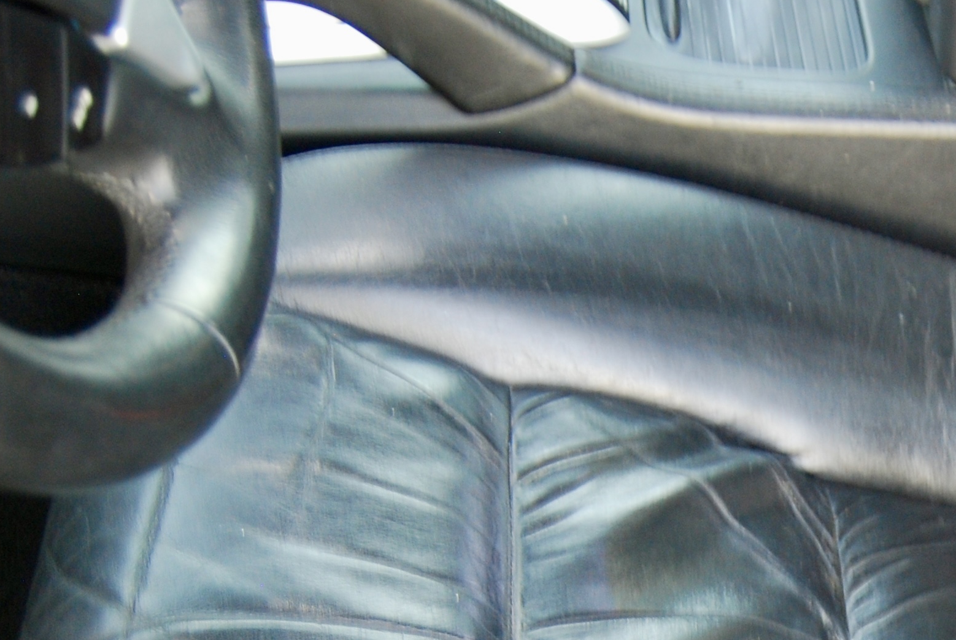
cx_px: 894
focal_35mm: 82
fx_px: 2180
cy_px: 743
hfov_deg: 23.9
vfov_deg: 16.1
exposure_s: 1/13
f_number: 3.8
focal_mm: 22
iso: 400
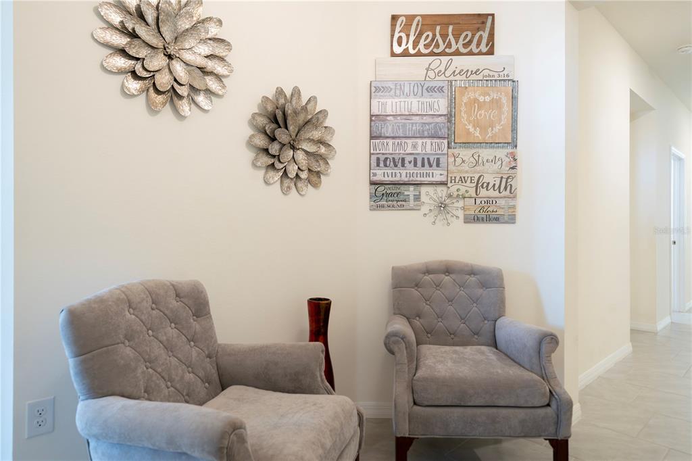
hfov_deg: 81.2
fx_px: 404
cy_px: 230
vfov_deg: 59.5
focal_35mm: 21
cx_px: 346
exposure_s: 1/50
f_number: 4.5
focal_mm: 21
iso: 800
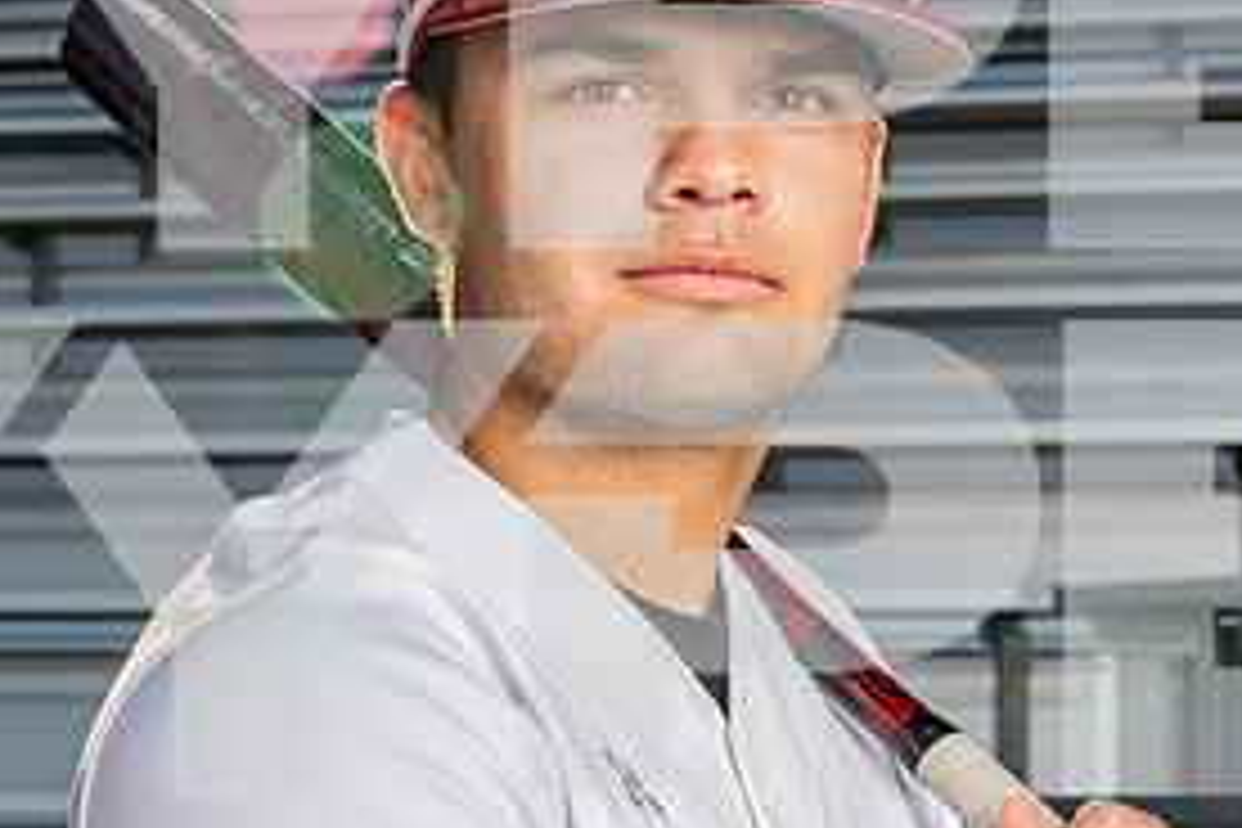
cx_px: 436
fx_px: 4347
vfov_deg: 10.9
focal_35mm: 126
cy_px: 560
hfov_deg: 16.2
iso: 125
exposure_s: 1/250
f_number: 9
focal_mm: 60
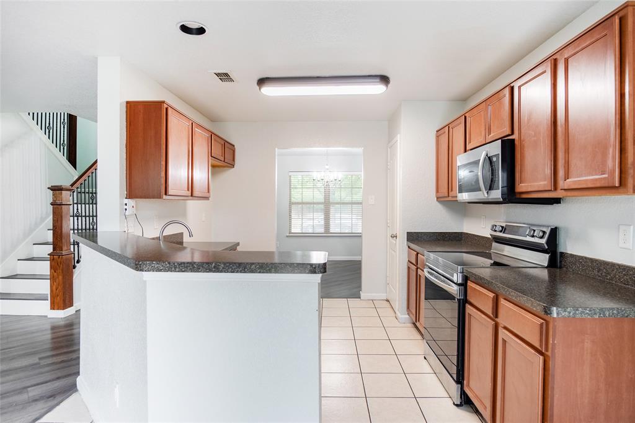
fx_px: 317
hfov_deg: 90.0
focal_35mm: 18
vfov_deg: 67.3
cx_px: 318
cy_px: 212
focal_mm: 12
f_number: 2.8
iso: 500
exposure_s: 1/200
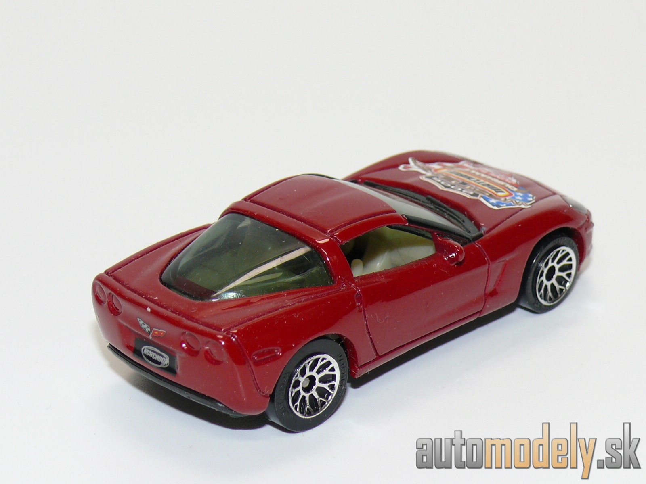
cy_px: 242
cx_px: 323
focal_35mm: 116
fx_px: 2165
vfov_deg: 12.8
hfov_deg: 17.0
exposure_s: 1/30
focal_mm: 14.3
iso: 100
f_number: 4
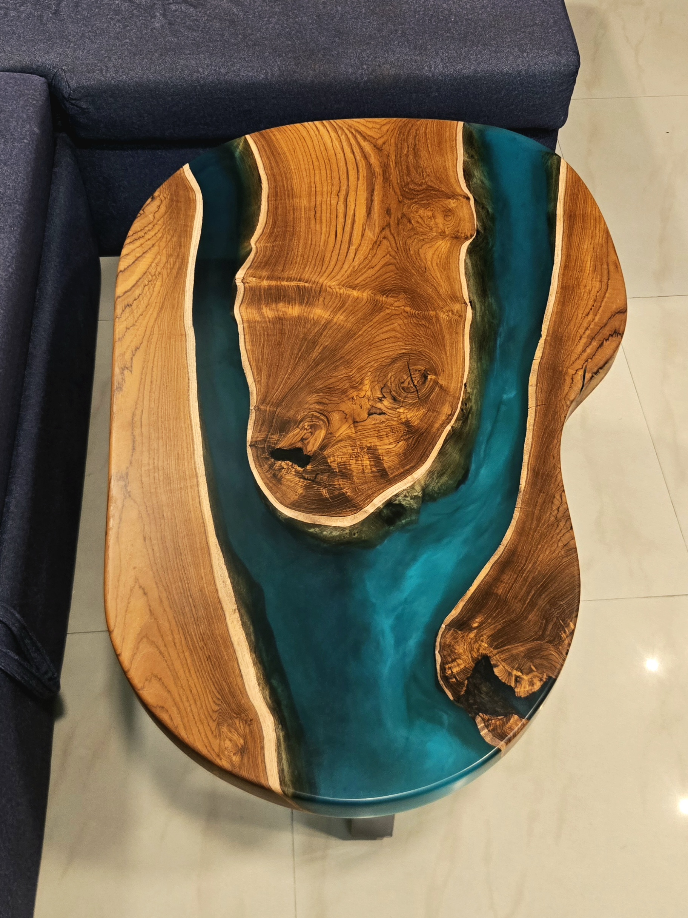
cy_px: 459
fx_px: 610
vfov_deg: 73.9
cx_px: 344
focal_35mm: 23
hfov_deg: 58.9
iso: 400
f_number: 1.8
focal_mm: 5.4
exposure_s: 1/101
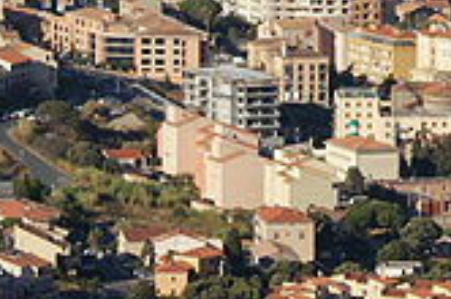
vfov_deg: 2.4
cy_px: -35
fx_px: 7115
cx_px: 416
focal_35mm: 569
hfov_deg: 3.6
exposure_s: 1/160
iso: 100
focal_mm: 70
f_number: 13
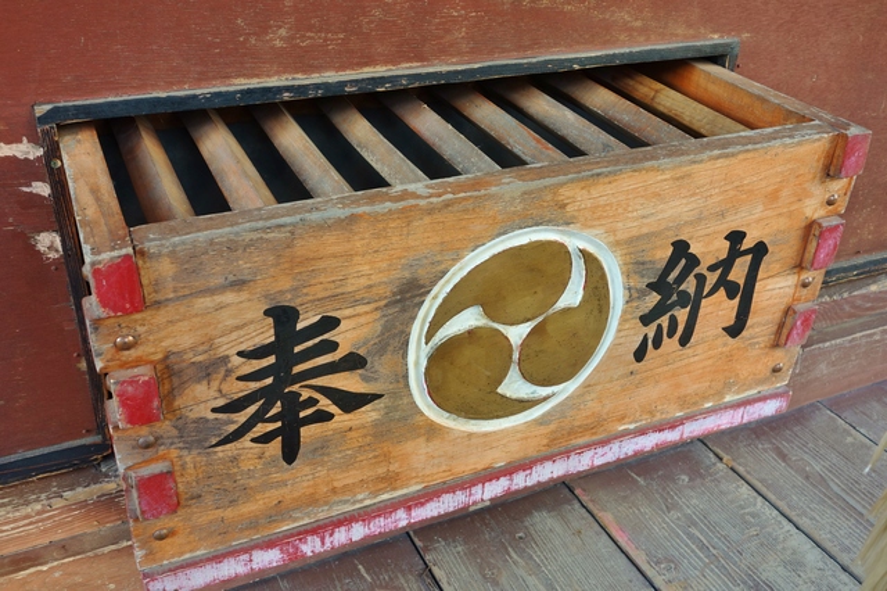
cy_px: 296
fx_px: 862
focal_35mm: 35
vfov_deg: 37.8
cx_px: 444
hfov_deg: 54.5
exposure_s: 1/30
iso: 80
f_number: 4
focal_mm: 12.94
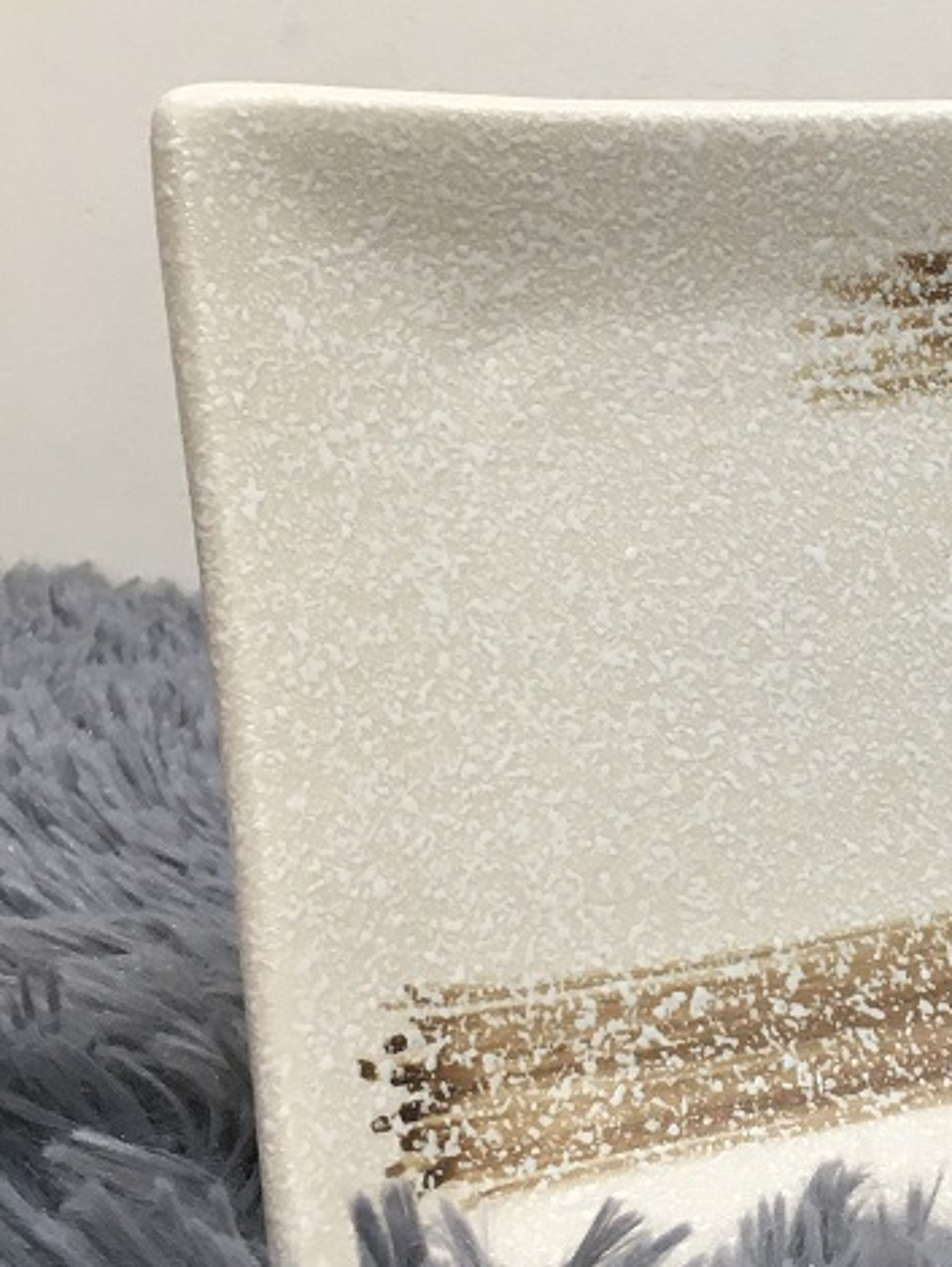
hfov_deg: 19.3
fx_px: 2711
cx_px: 957
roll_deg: -2.2
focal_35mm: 74
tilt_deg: -8.8
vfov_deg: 26.2
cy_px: 472
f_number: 2.2
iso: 80
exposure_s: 1/33
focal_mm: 4.15
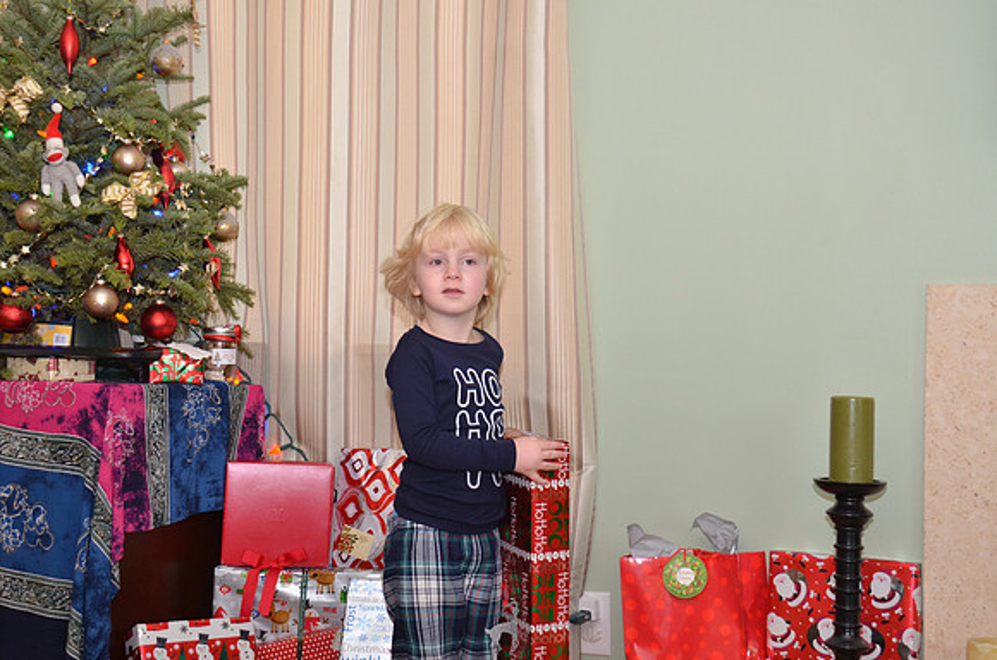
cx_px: 498
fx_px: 1575
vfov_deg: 23.7
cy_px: 330
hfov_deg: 35.1
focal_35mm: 57
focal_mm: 38
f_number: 4.8
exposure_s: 1/60
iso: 800
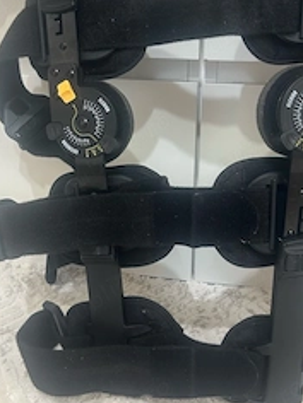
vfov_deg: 42.9
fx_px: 514
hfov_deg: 32.9
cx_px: 149
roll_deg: +2.7
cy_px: 176
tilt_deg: -30.5
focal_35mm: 44
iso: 160
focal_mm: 5.7
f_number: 1.5
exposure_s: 1/50
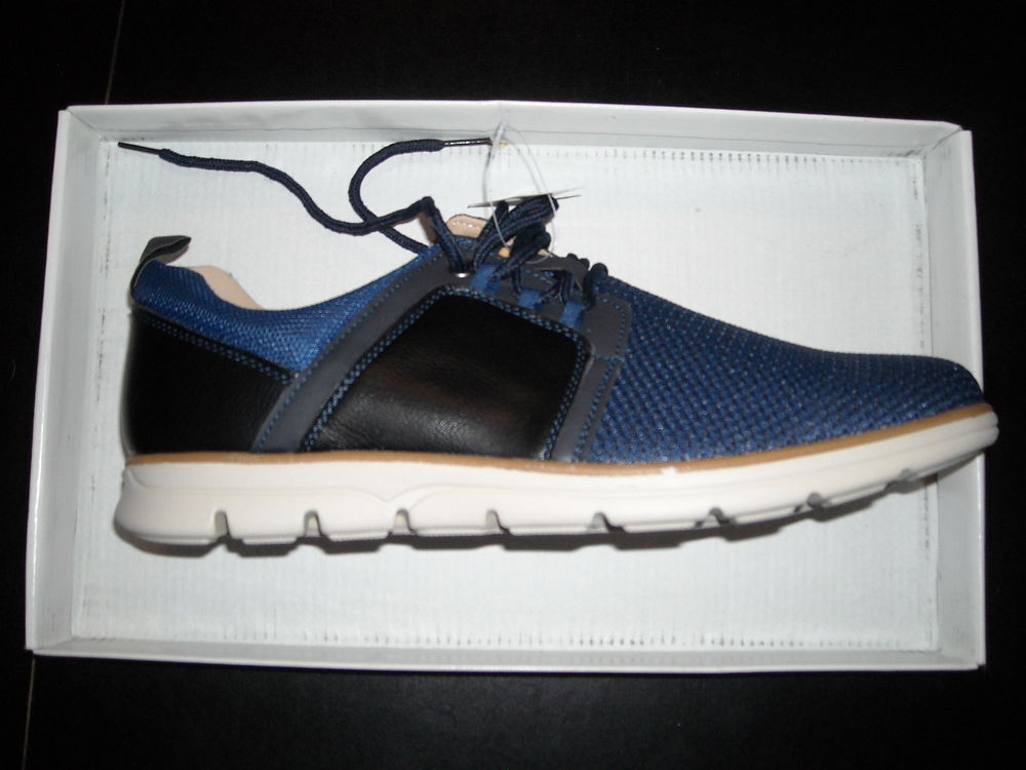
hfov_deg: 52.6
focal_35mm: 35
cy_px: 385
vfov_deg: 40.7
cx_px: 513
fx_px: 1037
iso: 200
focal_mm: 5.7
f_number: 2.8
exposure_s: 1/60
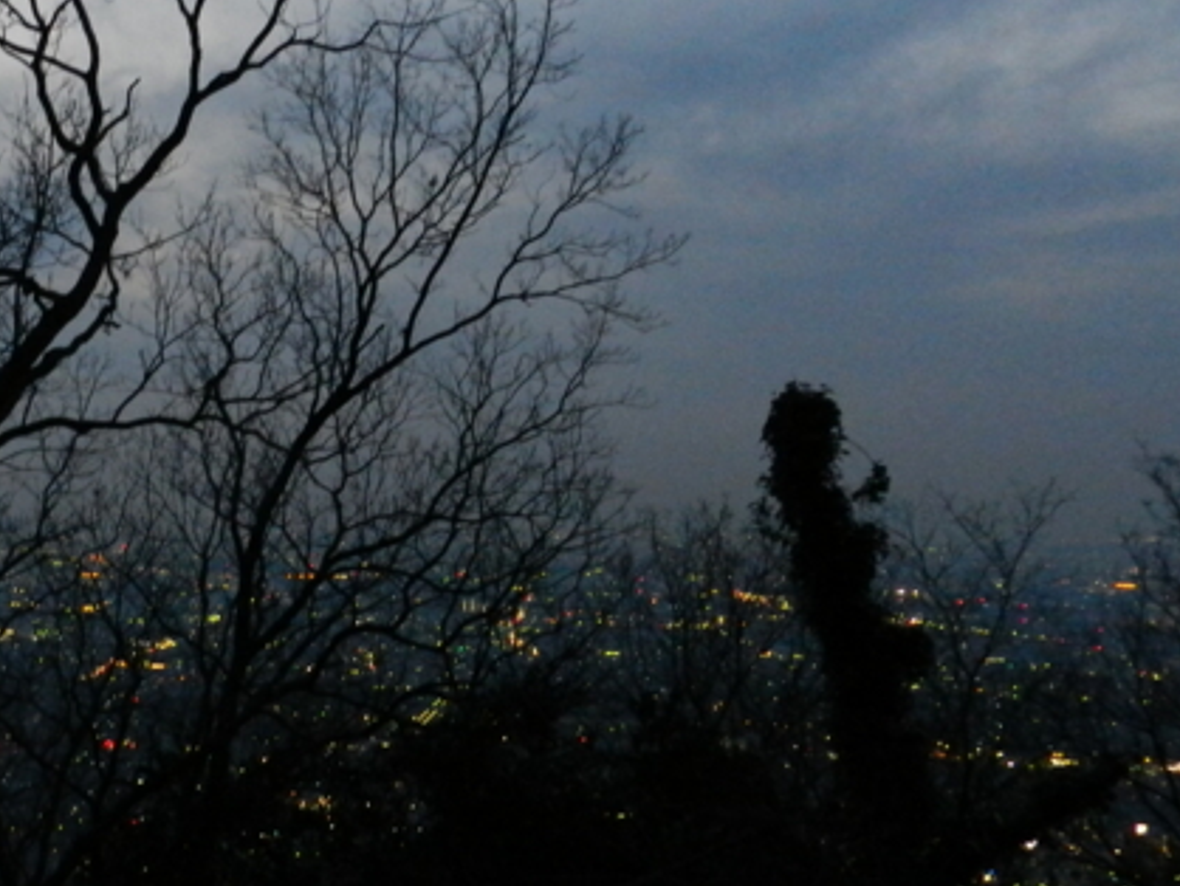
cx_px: 200
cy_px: 499
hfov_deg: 40.7
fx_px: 1501
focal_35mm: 44
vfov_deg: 32.9
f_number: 3.4
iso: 800
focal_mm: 4
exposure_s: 1/20
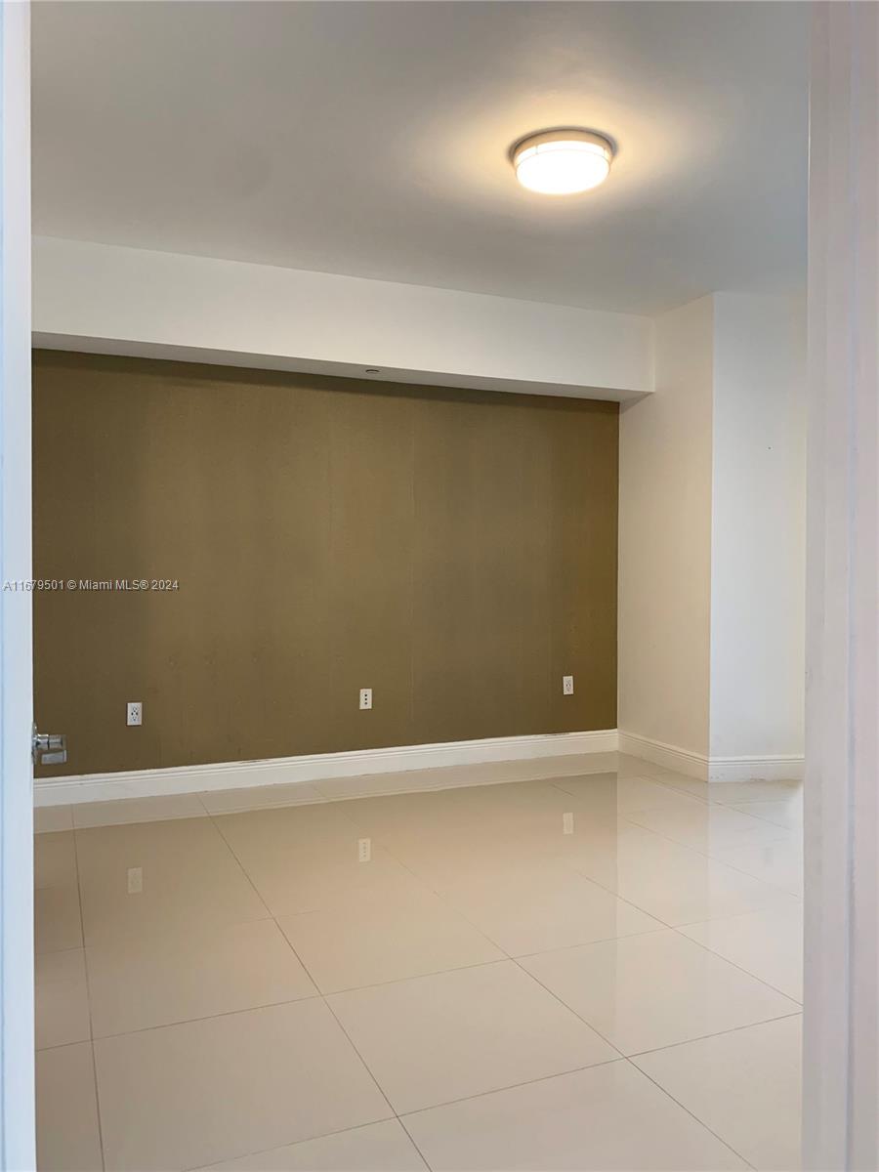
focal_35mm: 26
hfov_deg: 53.1
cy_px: 586
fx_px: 880
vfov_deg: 67.3
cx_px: 440
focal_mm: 4.25
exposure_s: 1/60
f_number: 1.8
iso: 160
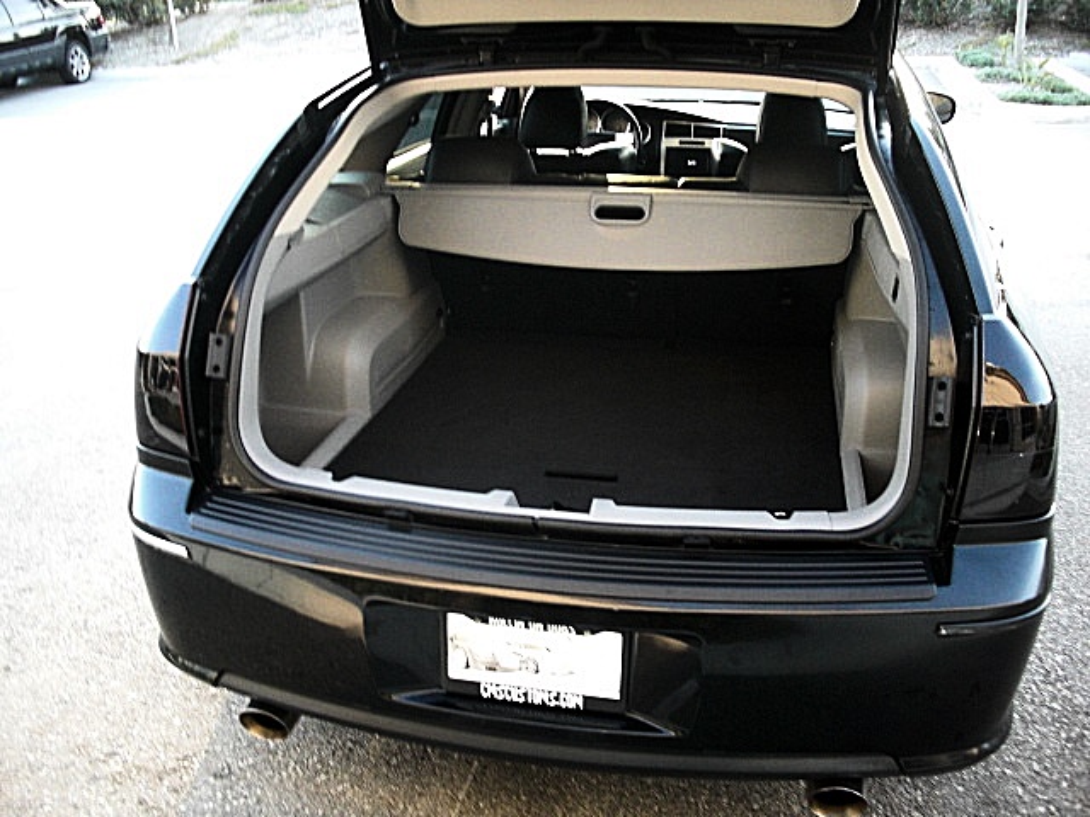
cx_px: 545
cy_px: 408
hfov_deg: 51.4
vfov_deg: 39.7
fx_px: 1134
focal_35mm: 36
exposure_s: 1/80
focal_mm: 6.3
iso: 400
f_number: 2.8
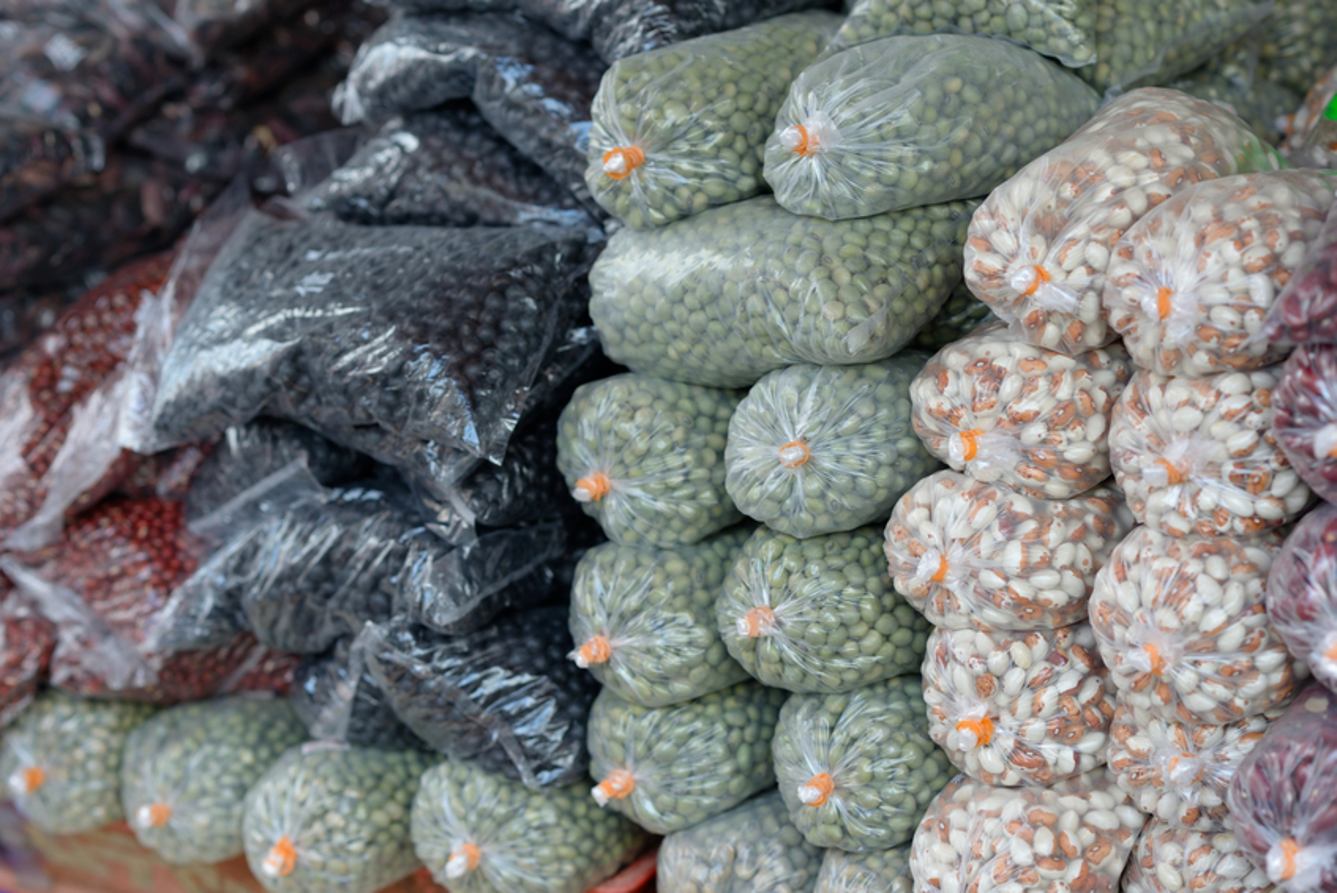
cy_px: 446
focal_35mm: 85
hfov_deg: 23.9
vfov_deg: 16.1
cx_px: 668
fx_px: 3159
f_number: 4
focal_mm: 85
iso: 250
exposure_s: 1/125
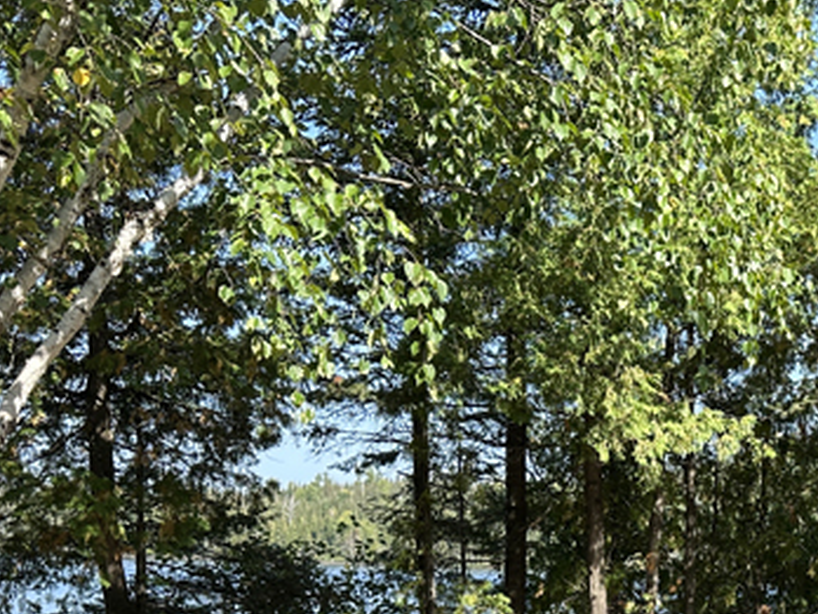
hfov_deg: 29.6
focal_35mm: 62
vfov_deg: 21.7
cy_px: 761
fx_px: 1465
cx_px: 771
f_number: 1.78
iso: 80
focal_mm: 6.86
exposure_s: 1/1029
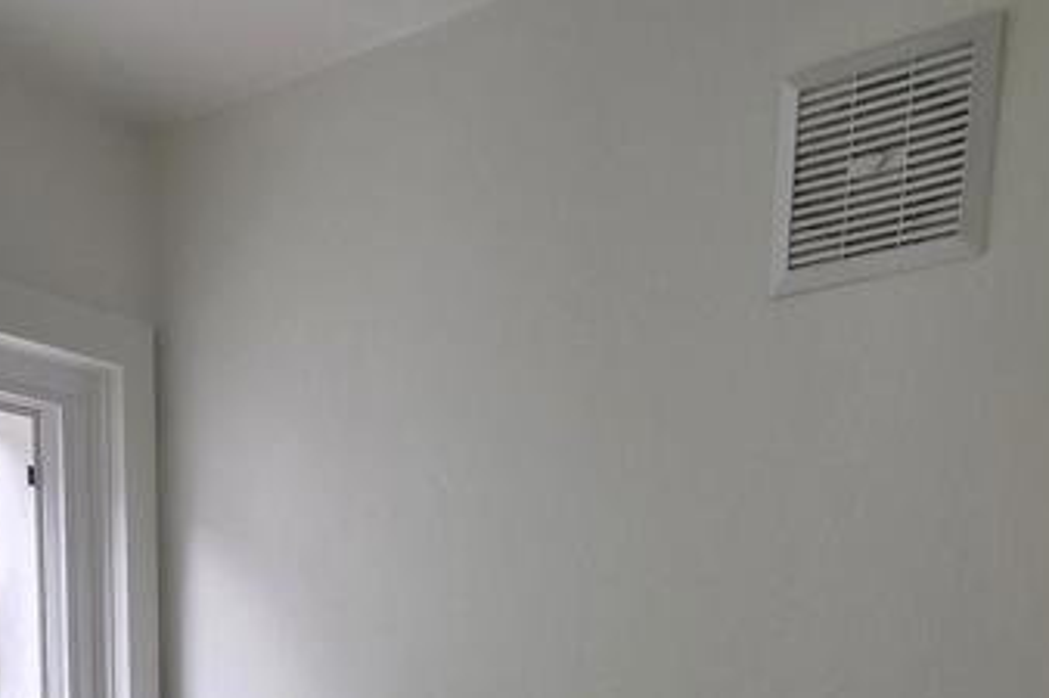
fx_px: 1194
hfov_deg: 44.1
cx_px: 149
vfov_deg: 26.8
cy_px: 940
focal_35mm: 41
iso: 80
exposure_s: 1/120
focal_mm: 2.2
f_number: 1.9
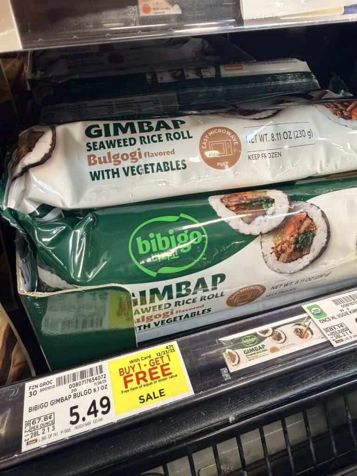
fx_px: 330
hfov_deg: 56.8
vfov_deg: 71.6
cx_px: 178
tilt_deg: -34.7
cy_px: 238
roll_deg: +2.9
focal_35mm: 24
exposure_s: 1/66
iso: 160
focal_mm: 2.22
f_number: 2.2
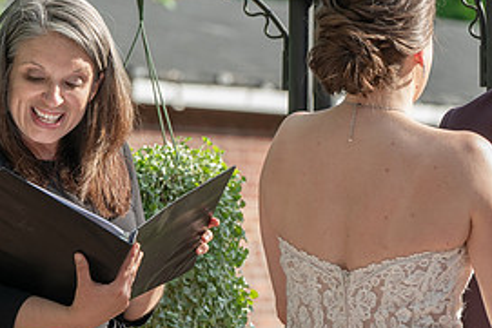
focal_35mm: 364
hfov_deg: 5.7
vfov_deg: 3.8
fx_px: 4977
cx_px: 422
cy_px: 209
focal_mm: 156
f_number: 5.6
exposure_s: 1/250
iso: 320
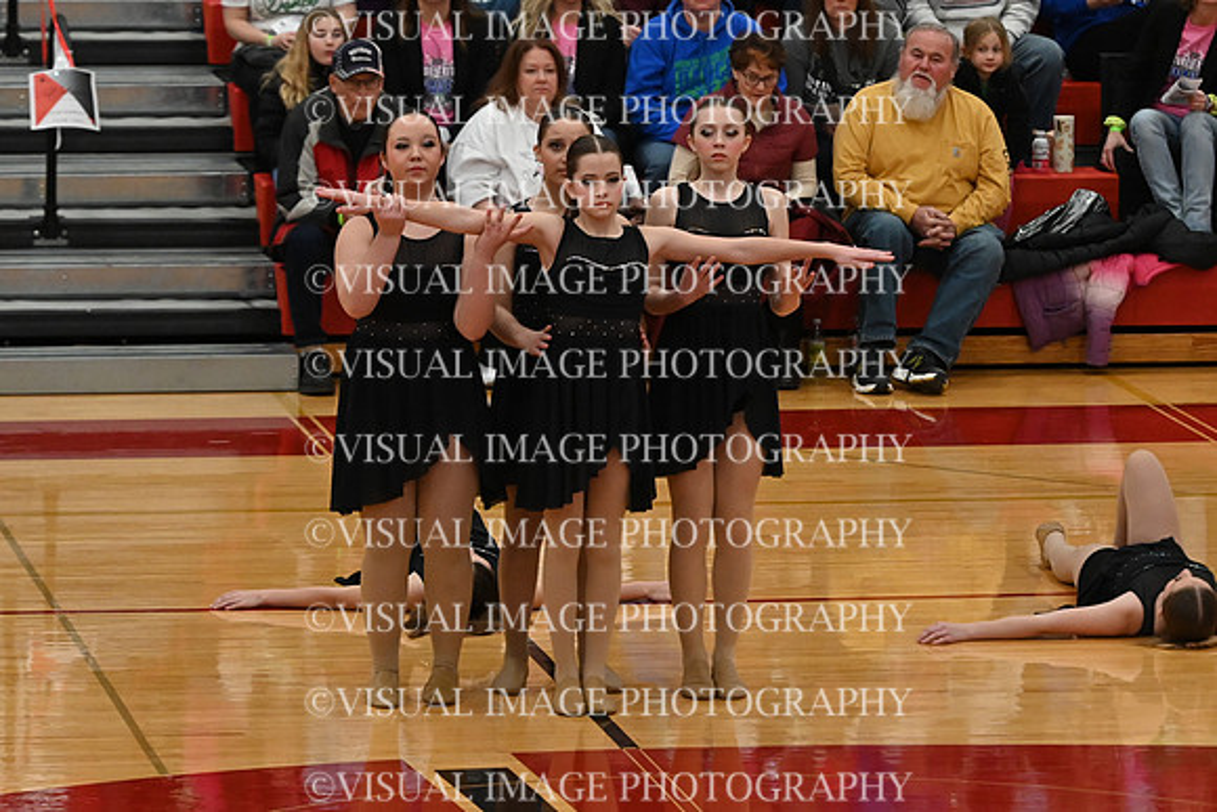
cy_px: 406
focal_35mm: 217
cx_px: 608
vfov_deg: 6.3
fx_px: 7337
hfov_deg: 9.5
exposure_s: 1/400
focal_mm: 145
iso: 5000
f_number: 4
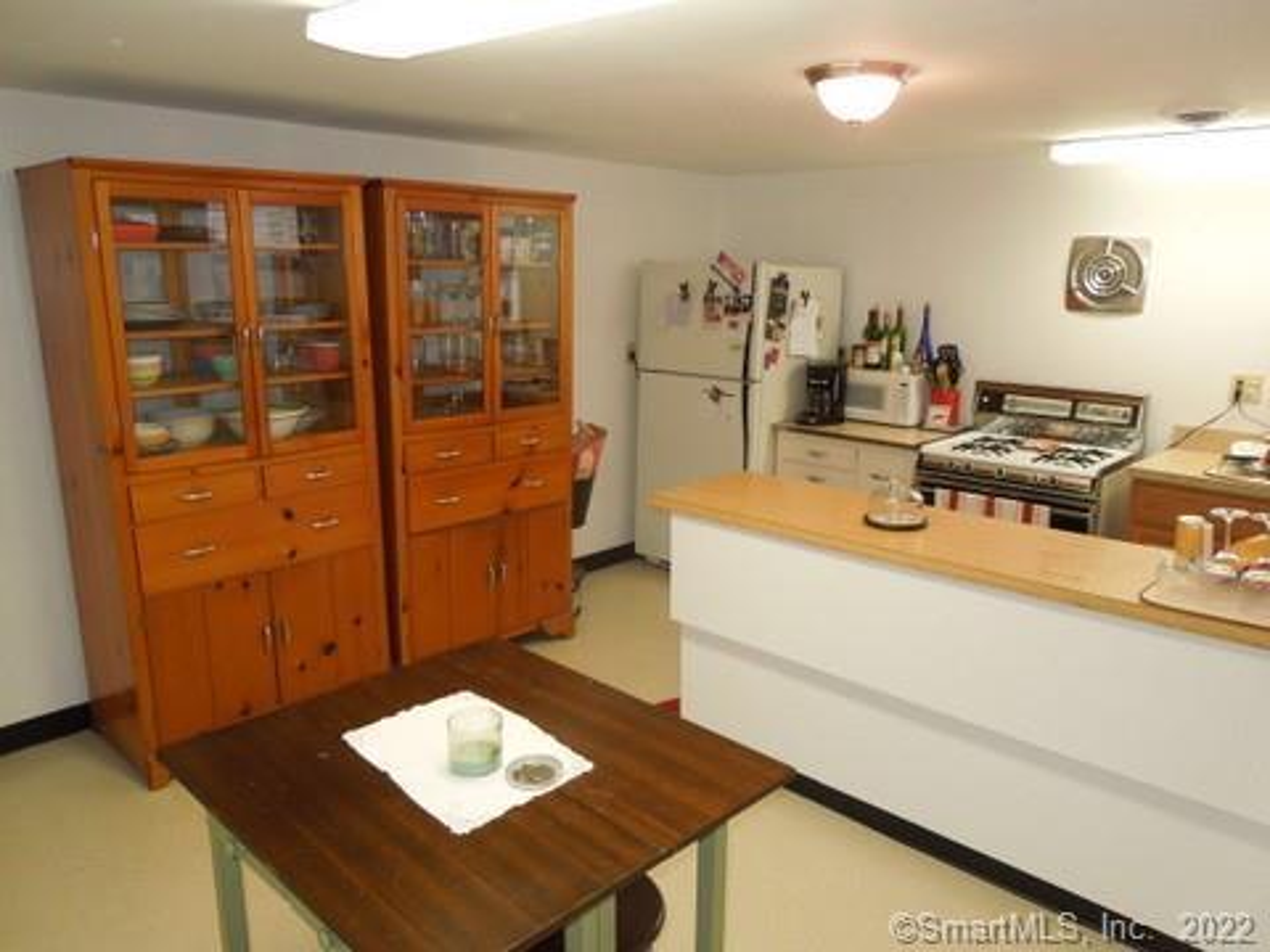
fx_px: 917
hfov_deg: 69.4
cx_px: 635
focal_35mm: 25
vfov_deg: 54.9
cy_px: 476
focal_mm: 4.5
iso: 280
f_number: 3.3
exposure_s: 1/40
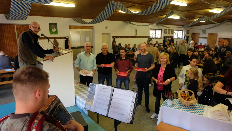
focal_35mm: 26
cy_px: 73
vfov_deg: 44.3
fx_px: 160
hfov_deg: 71.9
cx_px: 119
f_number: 4
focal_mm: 16
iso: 1600
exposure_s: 1/100
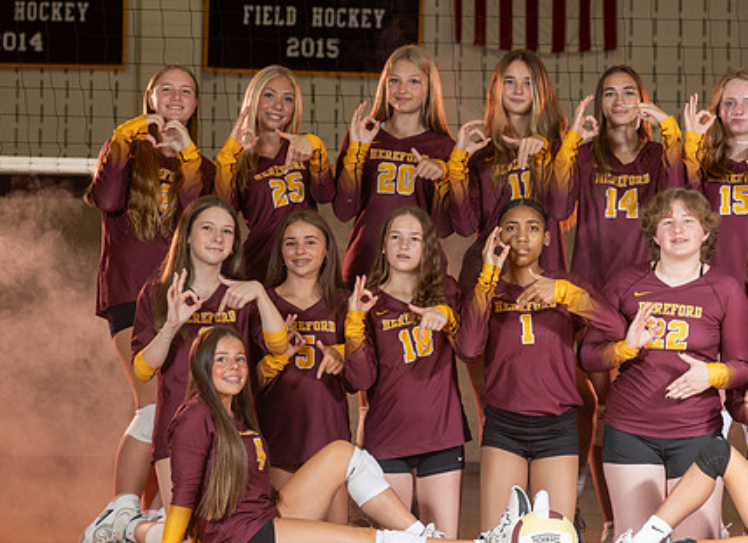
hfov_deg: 11.7
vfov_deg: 8.6
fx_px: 3633
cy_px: 301
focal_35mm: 170
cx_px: 553
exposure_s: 1/125
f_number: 5.6
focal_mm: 110
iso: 100
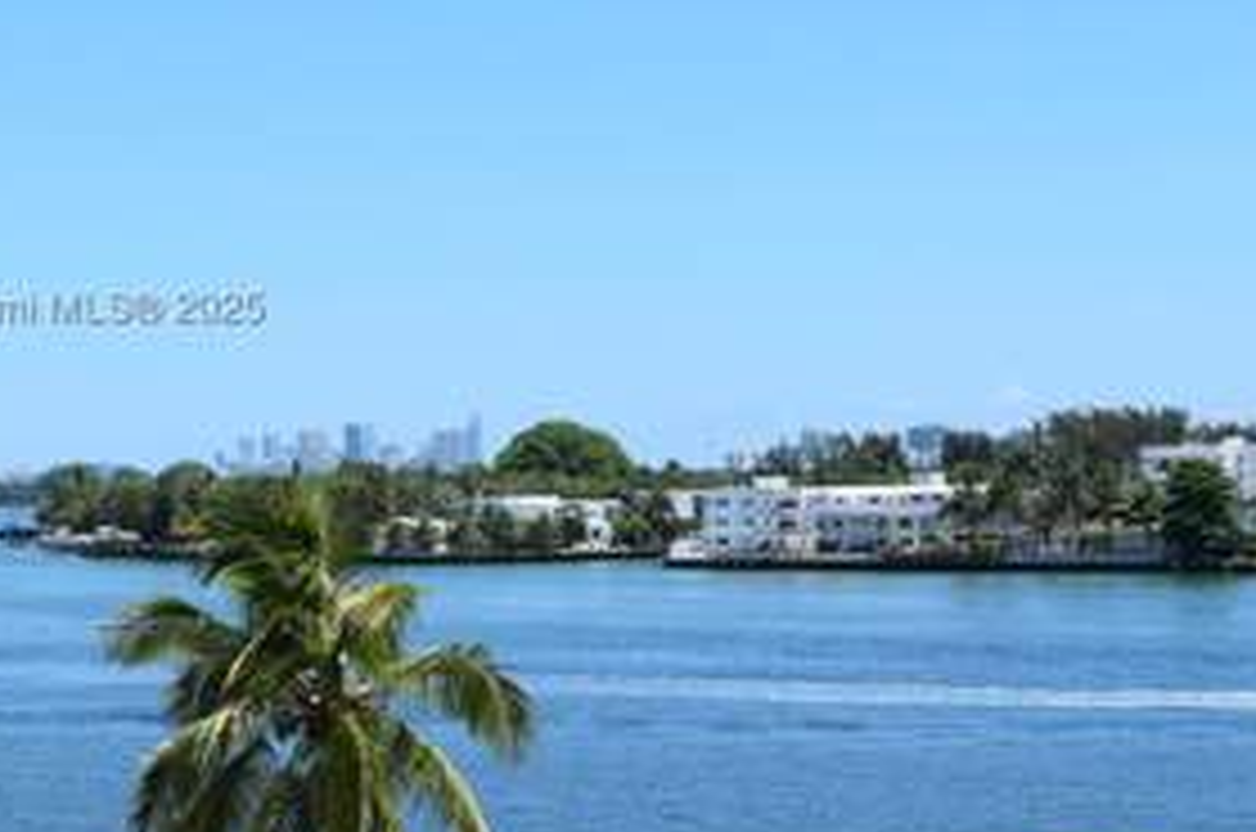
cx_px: 734
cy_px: 313
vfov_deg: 14.6
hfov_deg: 21.9
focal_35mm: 93
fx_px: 3239
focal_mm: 36
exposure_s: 1/400
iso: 200
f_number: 10
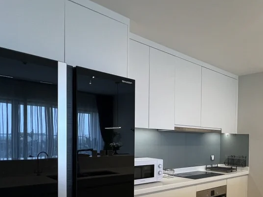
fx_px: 220
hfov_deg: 54.6
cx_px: 231
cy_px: 150
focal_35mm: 29
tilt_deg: -2.4
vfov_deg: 46.3
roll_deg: -1.1
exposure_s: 1/100
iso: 125
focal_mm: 1.57
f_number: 1.8
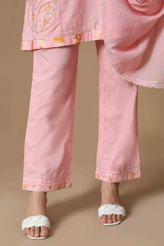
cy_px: 123
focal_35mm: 70
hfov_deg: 19.5
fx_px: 478
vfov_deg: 28.8
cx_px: 82
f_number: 8
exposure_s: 1/160
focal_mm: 70
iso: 200
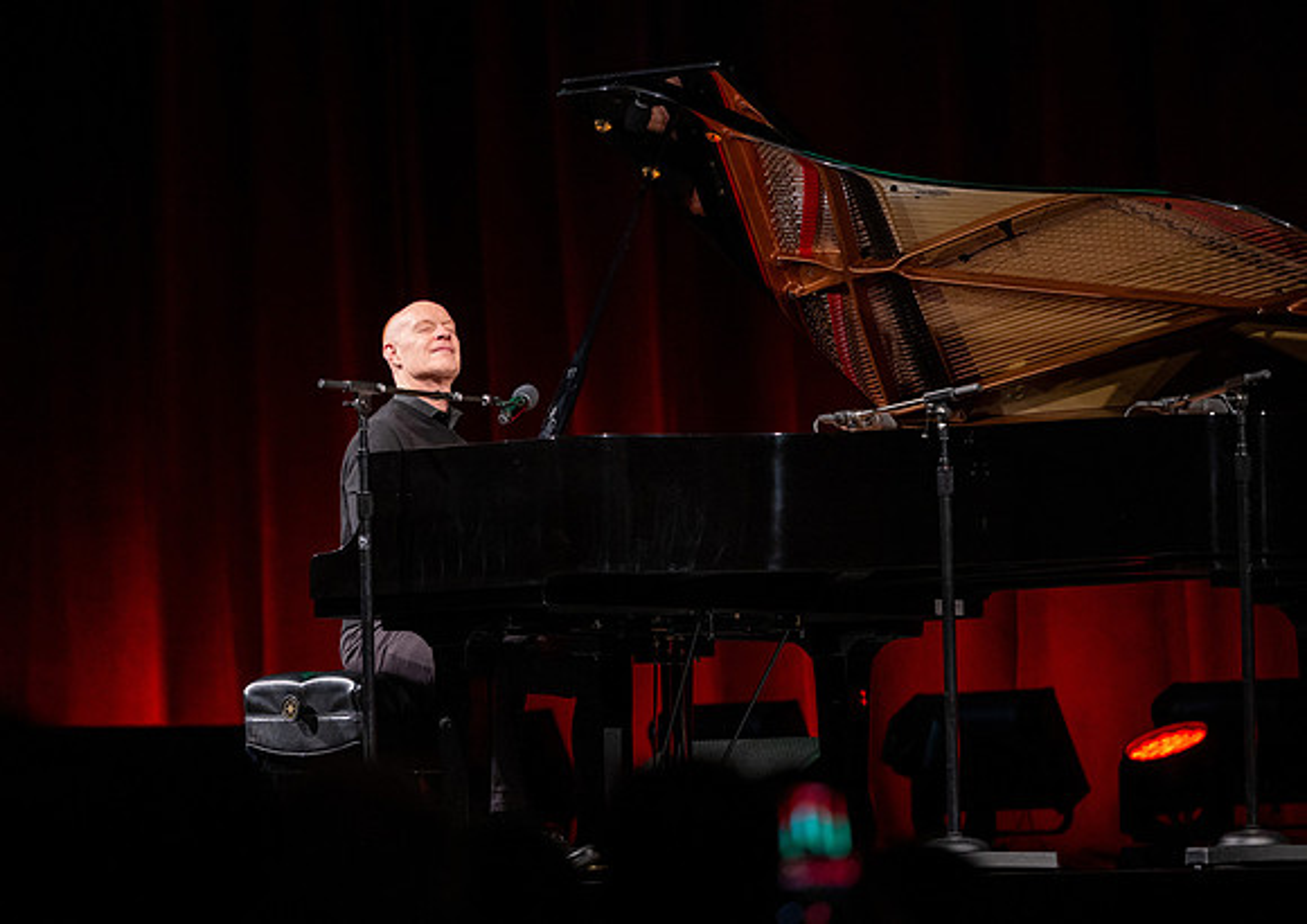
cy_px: 448
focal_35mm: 178
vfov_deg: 8.0
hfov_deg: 11.4
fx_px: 6568
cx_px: 431
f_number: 2.8
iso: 1000
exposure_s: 1/320
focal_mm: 135
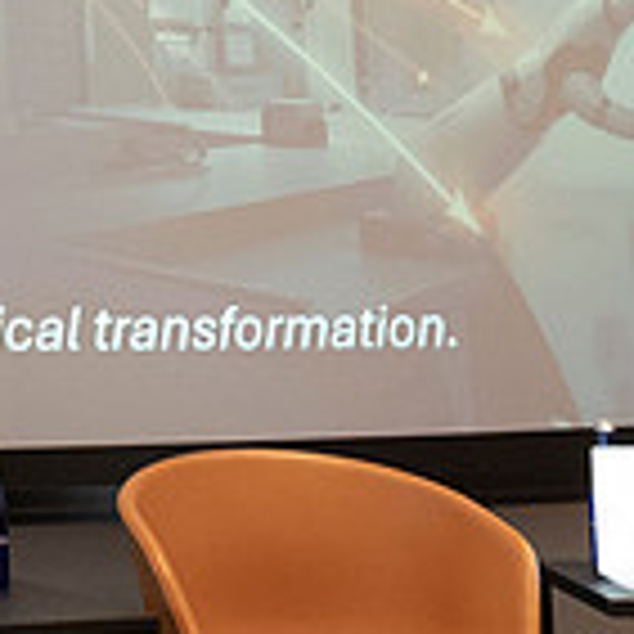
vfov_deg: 15.5
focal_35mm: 109
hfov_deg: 14.4
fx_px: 2259
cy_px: -81
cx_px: -454
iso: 3200
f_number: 3.5
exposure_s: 1/125
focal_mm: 18
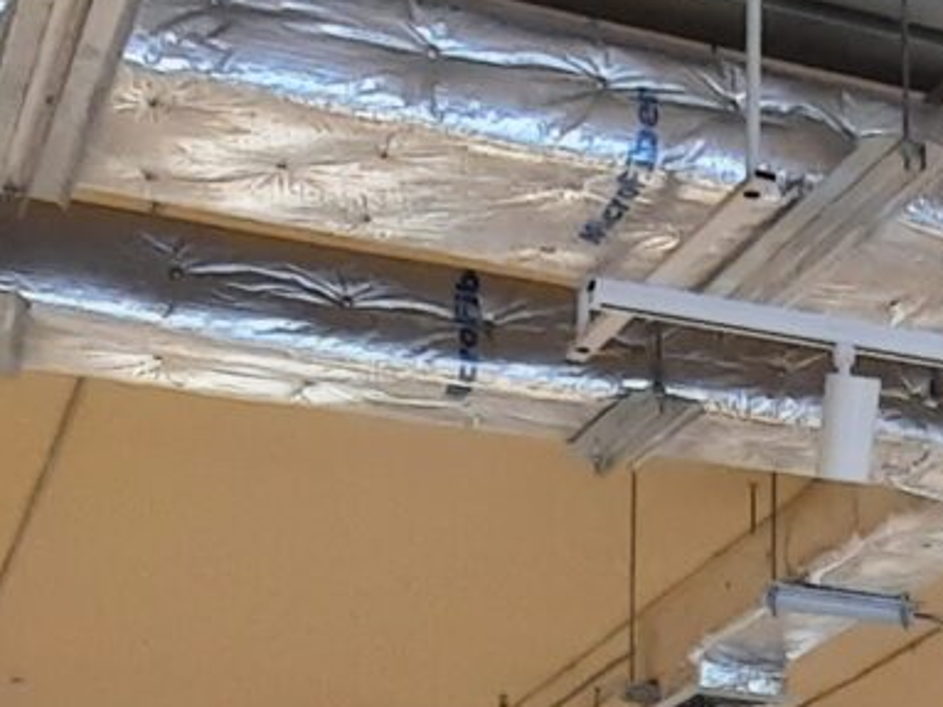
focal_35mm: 87
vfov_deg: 15.7
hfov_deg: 22.0
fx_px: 2369
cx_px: 862
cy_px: 1049
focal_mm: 1.74
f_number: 2.2
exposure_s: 1/50
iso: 125
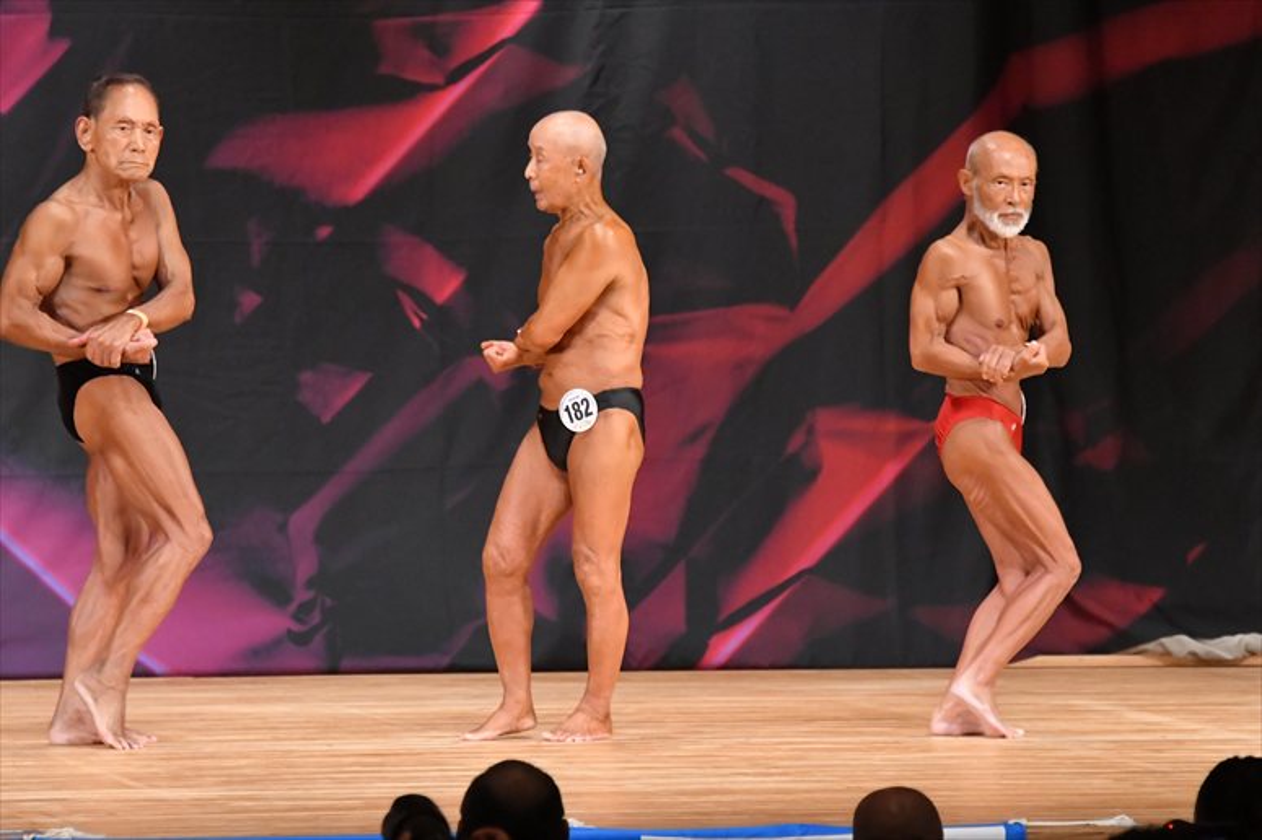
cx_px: 631
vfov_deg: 4.8
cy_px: 420
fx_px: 9986
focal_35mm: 285
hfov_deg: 7.2
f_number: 5.6
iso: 7200
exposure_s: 1/400
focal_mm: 190
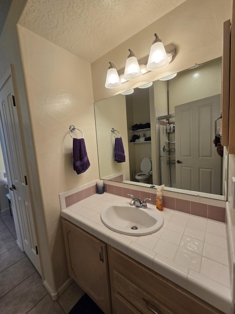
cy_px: 157
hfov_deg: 89.9
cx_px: 118
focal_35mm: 13
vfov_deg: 106.2
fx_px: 118
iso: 64
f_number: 2.2
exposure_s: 1/60
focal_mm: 2.2
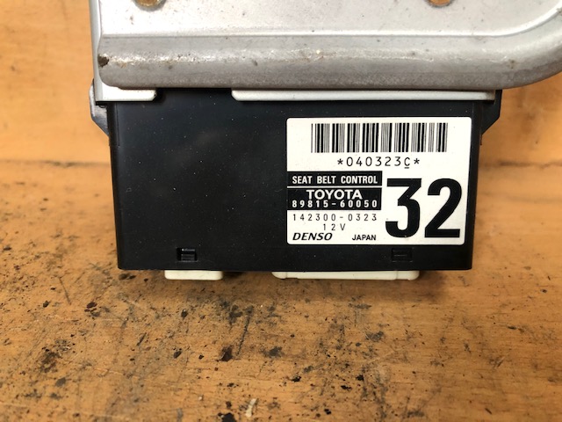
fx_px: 455
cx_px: 281
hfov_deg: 63.4
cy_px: 211
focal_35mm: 28
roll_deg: +2.0
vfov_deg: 49.7
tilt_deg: -25.7
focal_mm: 4
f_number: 1.8
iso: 100
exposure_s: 1/11
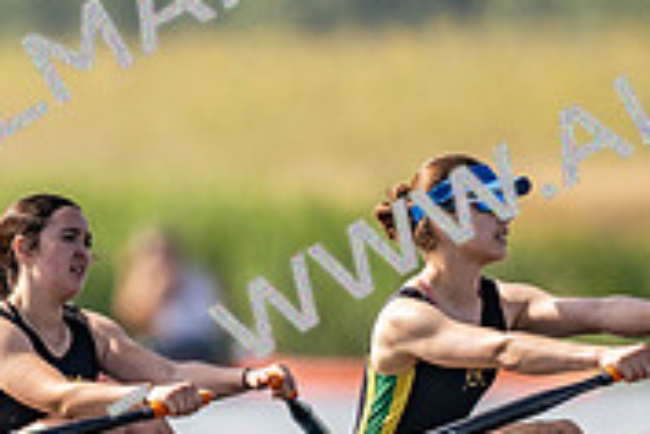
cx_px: -59
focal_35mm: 1963
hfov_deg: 1.1
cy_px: 421
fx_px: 35440
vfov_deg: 0.7
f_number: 4
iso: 160
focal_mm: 600
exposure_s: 1/2500
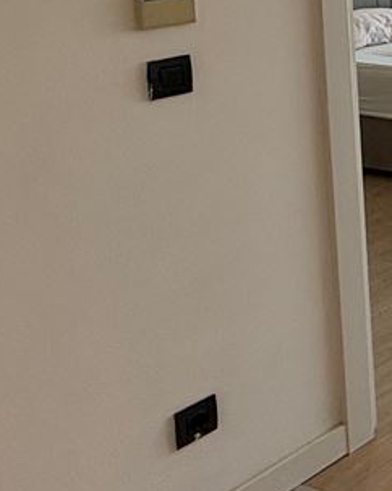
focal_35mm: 65
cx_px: 871
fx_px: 944
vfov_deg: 26.9
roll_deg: +0.5
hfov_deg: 15.8
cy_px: -41
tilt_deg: -4.6
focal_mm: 2.22
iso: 64
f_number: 2.2
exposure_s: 1/160
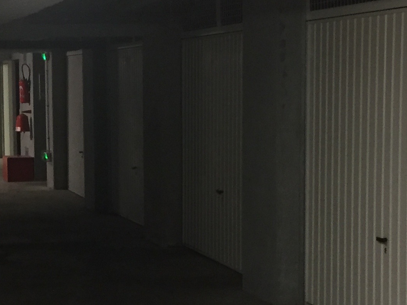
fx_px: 1058
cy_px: 168
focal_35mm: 90
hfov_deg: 21.3
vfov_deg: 16.4
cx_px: 38
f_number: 2.2
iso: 200
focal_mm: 4.15
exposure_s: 1/33
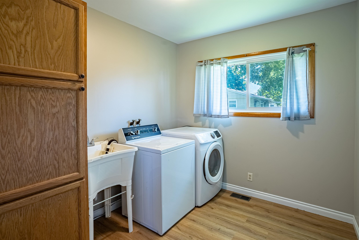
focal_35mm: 17
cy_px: 120
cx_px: 180
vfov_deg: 70.5
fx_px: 170
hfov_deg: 93.2
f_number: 8
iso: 400
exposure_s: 1/250
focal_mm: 17
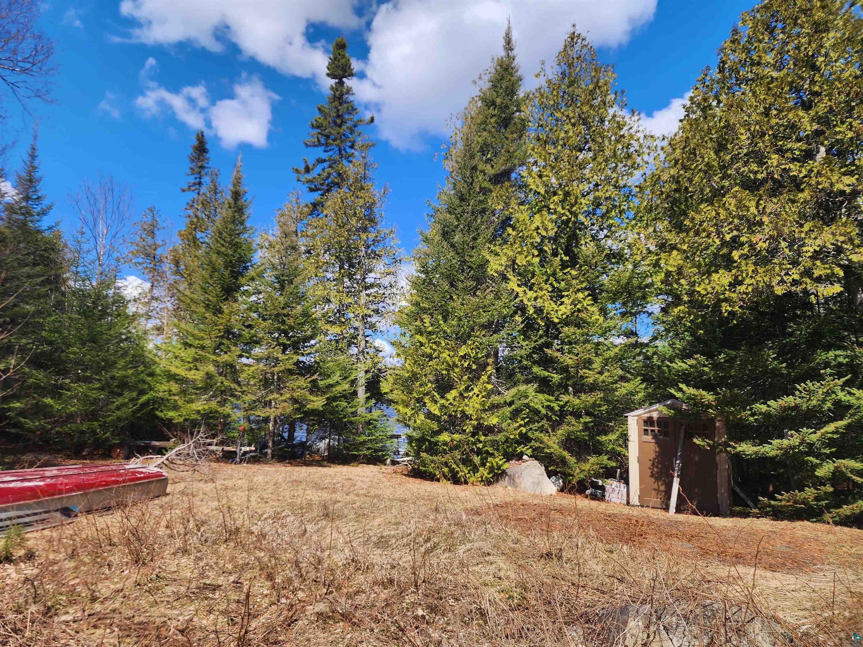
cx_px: 432
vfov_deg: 58.9
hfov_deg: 73.9
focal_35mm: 23
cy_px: 324
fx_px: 573
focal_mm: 6.4
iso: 12
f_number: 1.8
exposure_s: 1/832
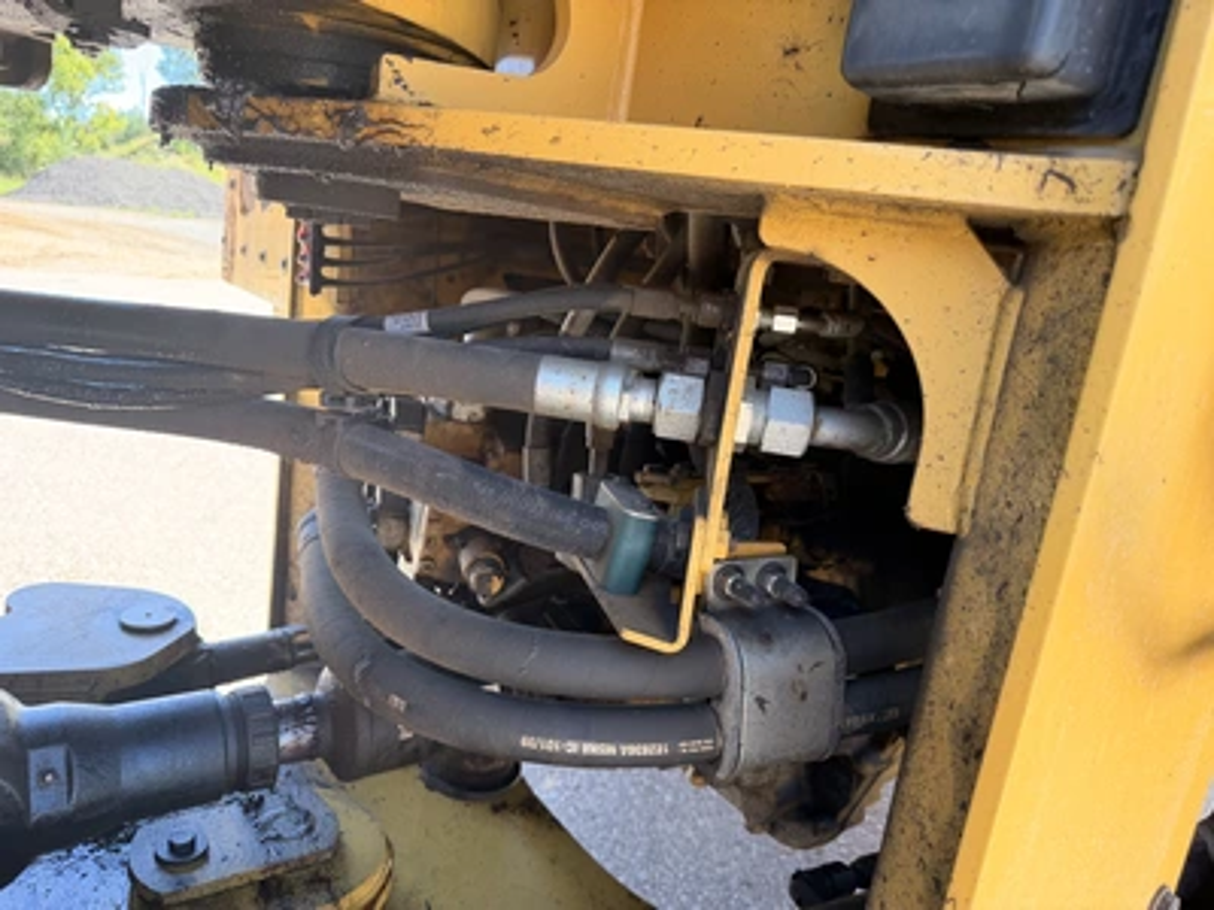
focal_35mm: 24
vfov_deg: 56.8
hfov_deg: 71.6
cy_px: 455
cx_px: 607
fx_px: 842
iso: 100
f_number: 1.78
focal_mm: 6.76
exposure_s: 1/193
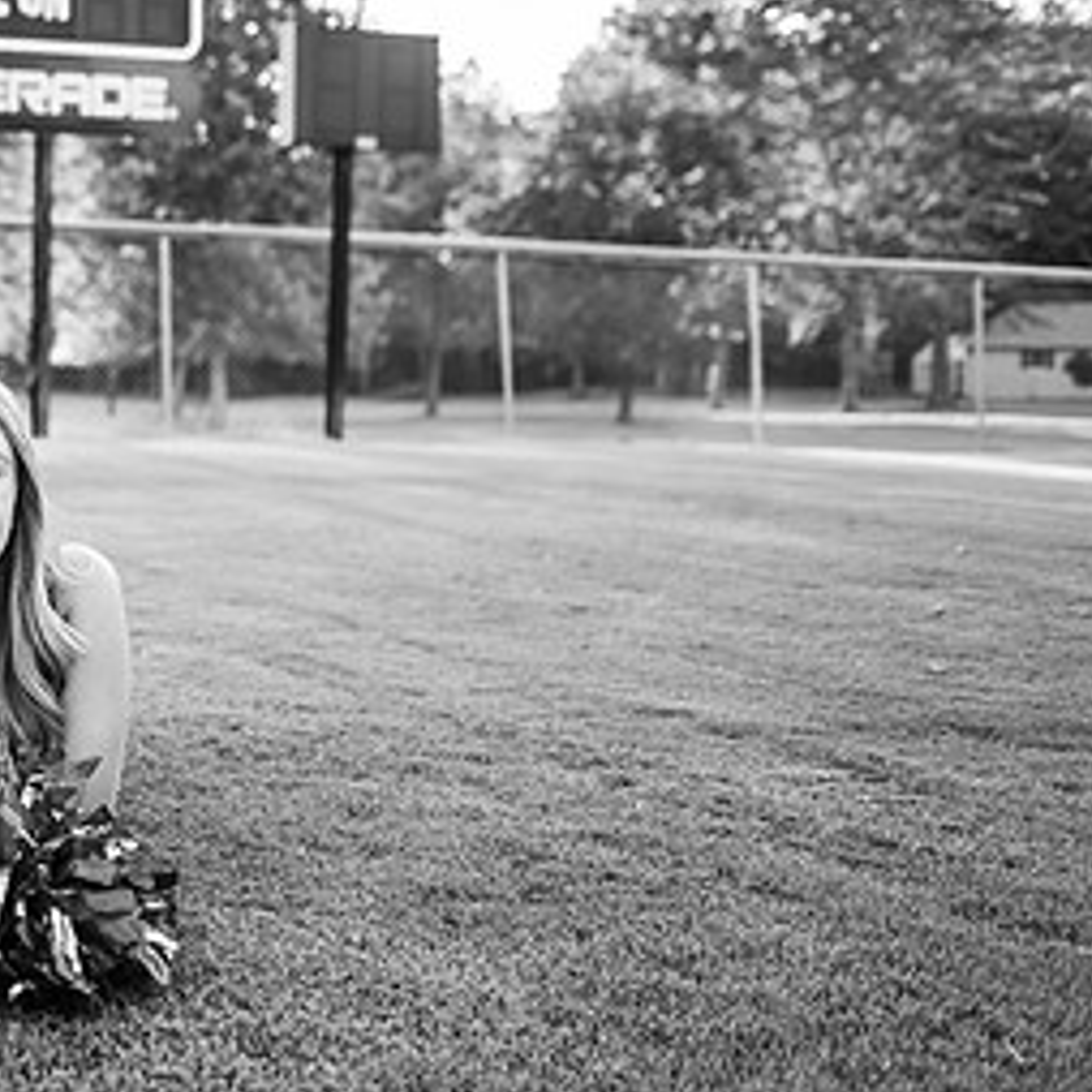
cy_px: 360
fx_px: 1749
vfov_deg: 34.3
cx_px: -182
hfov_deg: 30.1
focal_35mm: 49
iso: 125
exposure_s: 1/500
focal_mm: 24
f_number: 2
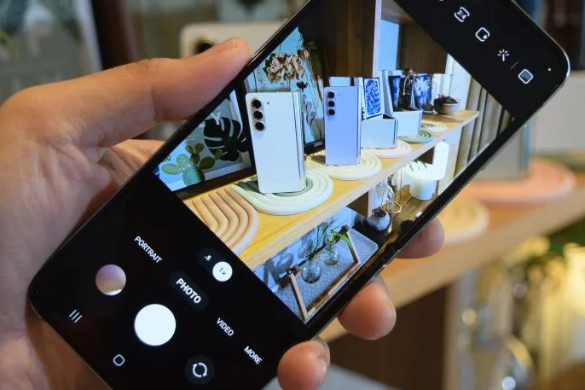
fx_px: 1023
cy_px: 187
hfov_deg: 31.9
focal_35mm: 63
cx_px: 269
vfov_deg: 21.6
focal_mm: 24
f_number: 4
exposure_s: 1/50
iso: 800
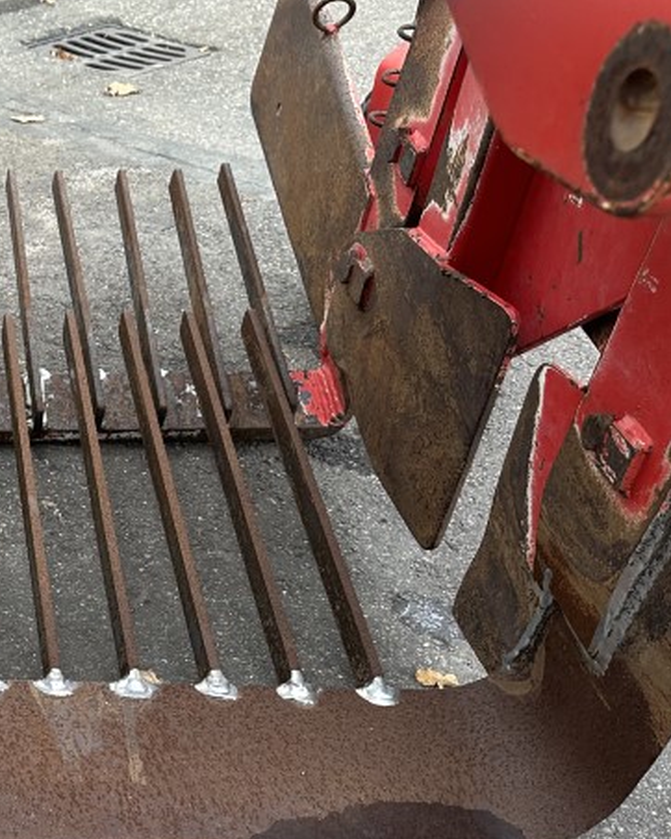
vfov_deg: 34.9
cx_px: -237
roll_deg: -0.7
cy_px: 587
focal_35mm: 53
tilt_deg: -38.9
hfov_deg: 24.4
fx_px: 1317
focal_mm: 6.86
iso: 80
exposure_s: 1/121
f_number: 1.78
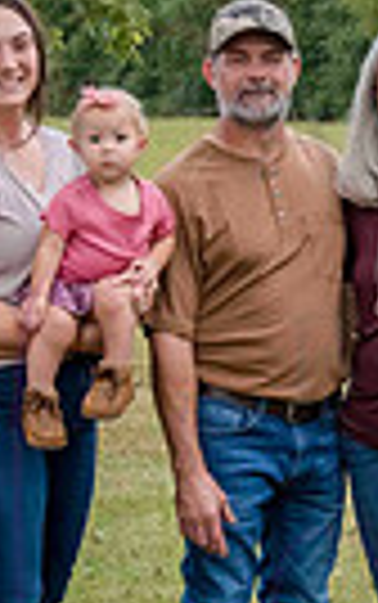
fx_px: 2763
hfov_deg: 7.7
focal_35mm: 168
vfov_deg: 12.5
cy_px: 349
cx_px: 472
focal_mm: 38
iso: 400
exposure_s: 1/500
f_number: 5.6
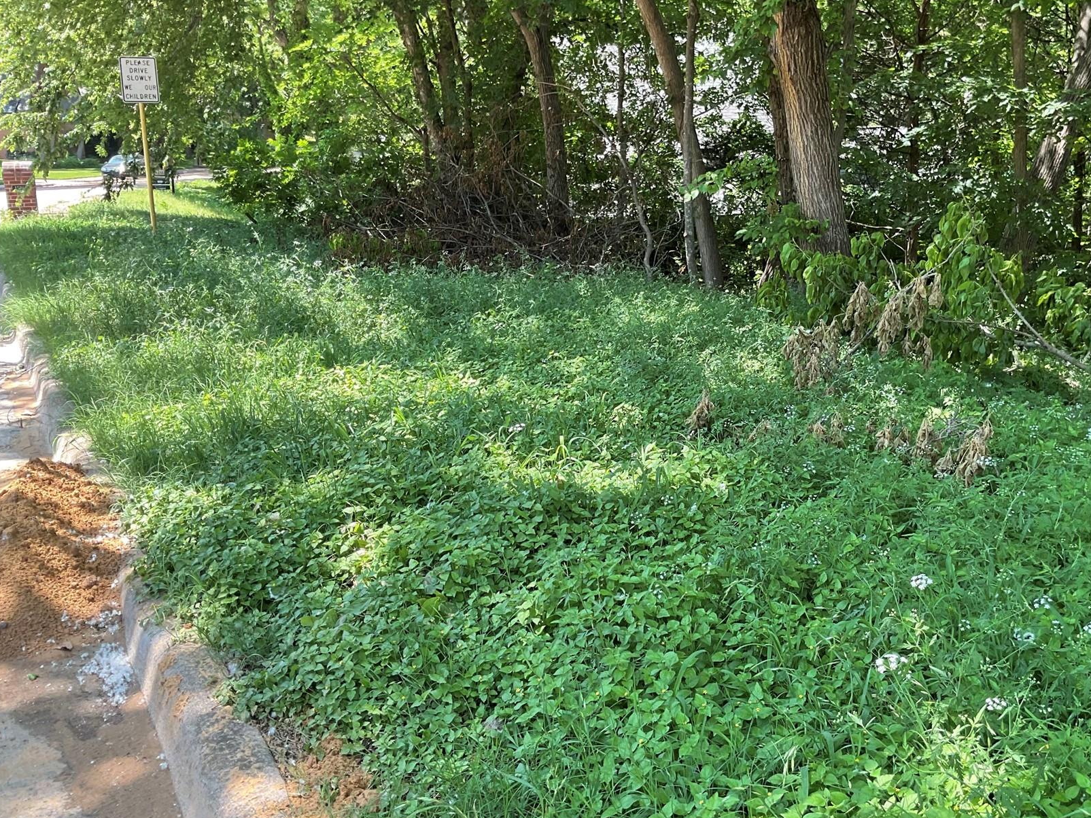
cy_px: 391
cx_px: 691
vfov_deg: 38.7
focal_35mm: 37
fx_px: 1166
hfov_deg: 49.6
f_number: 1.8
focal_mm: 3
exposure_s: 1/120
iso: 20
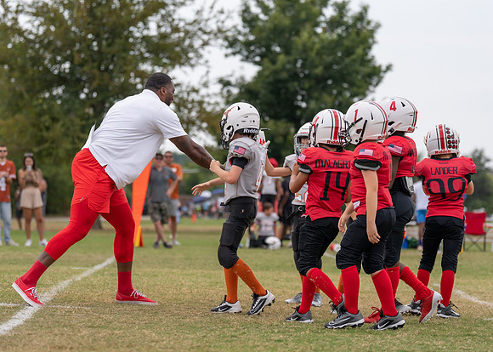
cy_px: 175
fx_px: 1754
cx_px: 206
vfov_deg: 11.5
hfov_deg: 16.0
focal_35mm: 125
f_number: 2.8
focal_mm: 101
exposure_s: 1/1600
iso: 100
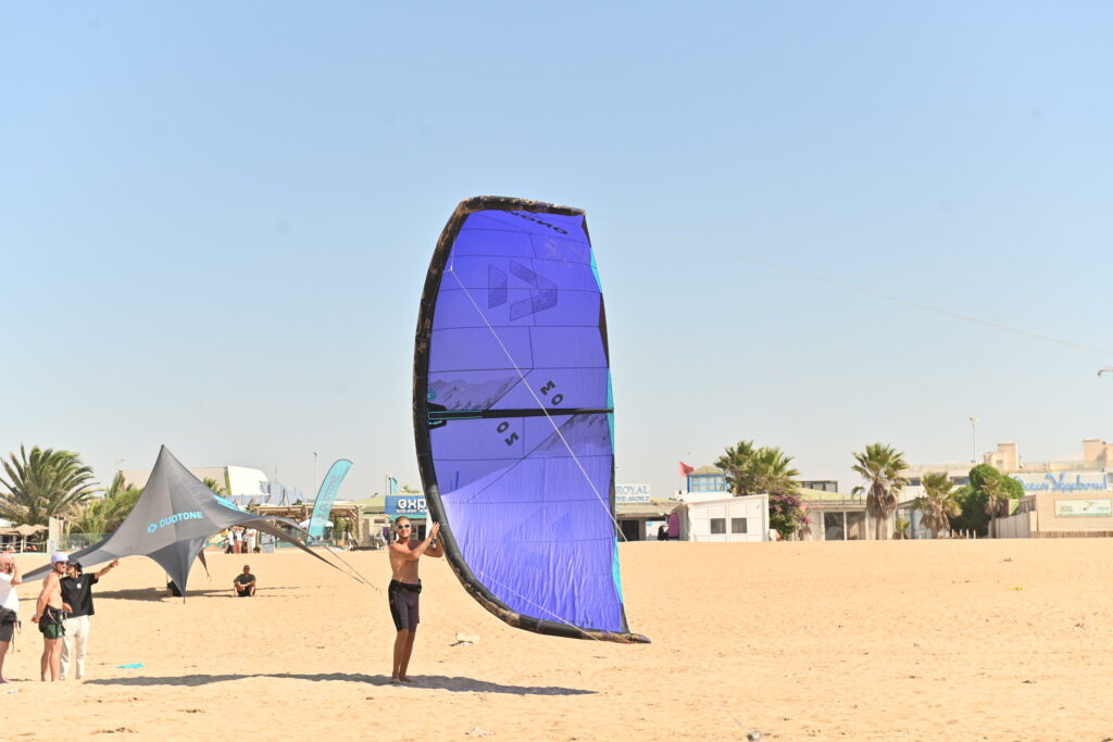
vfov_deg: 20.6
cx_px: 556
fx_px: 2041
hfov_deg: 30.5
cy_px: 371
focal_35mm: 66
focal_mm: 66
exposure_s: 1/750
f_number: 5.6
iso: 200
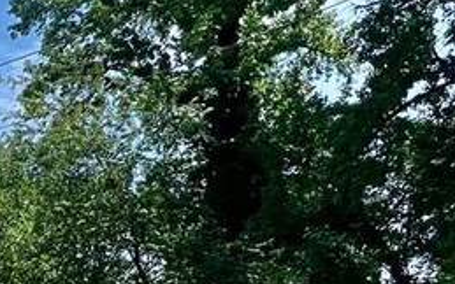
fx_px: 843
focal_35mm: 68
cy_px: 486
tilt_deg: +2.9
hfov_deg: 21.3
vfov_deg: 16.5
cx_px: -343
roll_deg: -0.2
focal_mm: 1.57
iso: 32
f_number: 1.8
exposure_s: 1/1292
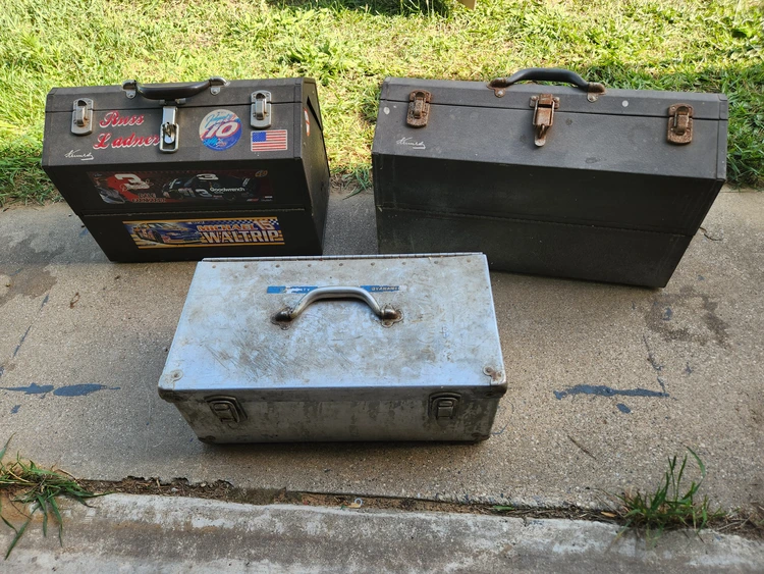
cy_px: 287
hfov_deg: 73.9
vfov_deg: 58.9
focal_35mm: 23
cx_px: 382
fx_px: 508
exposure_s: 1/180
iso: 20
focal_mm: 5.4
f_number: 1.8
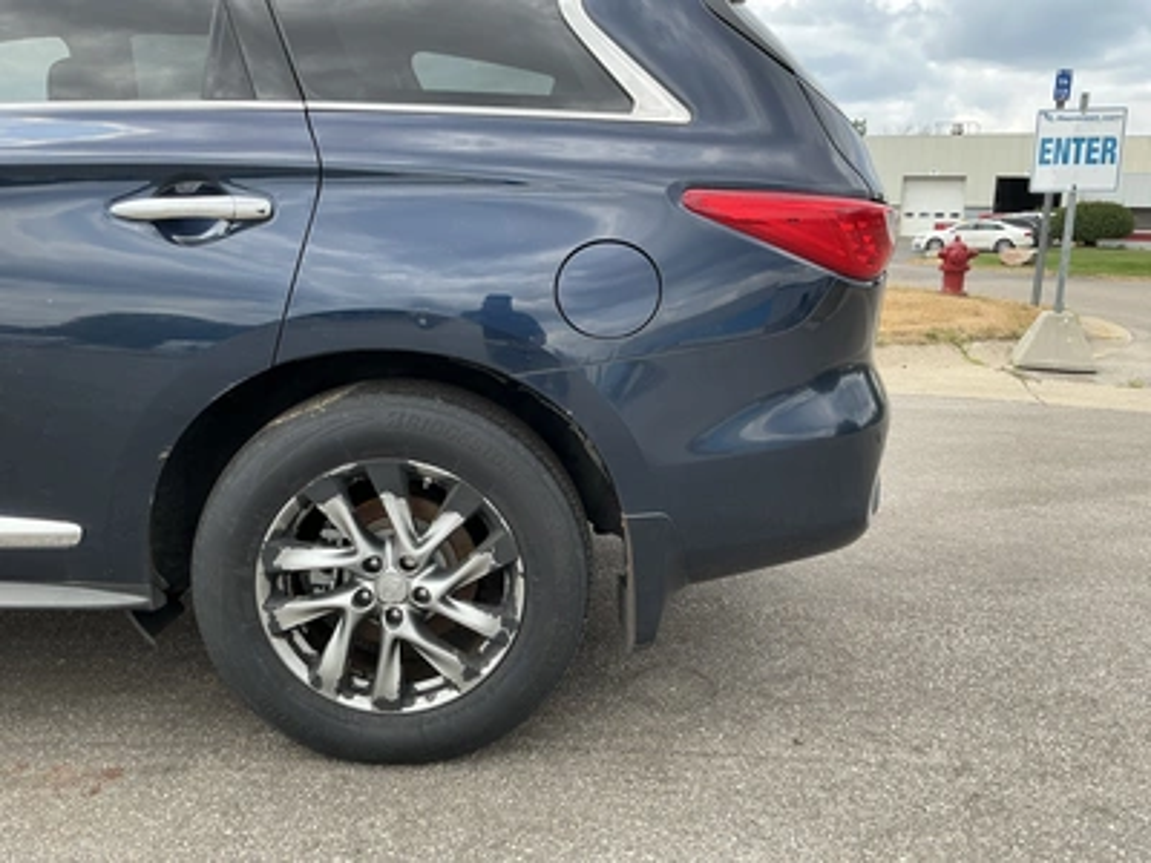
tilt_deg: -11.9
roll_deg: -0.6
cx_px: 576
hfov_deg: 63.4
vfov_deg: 49.7
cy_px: 432
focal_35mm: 28
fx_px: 931
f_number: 1.8
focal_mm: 3
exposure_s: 1/432
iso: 25
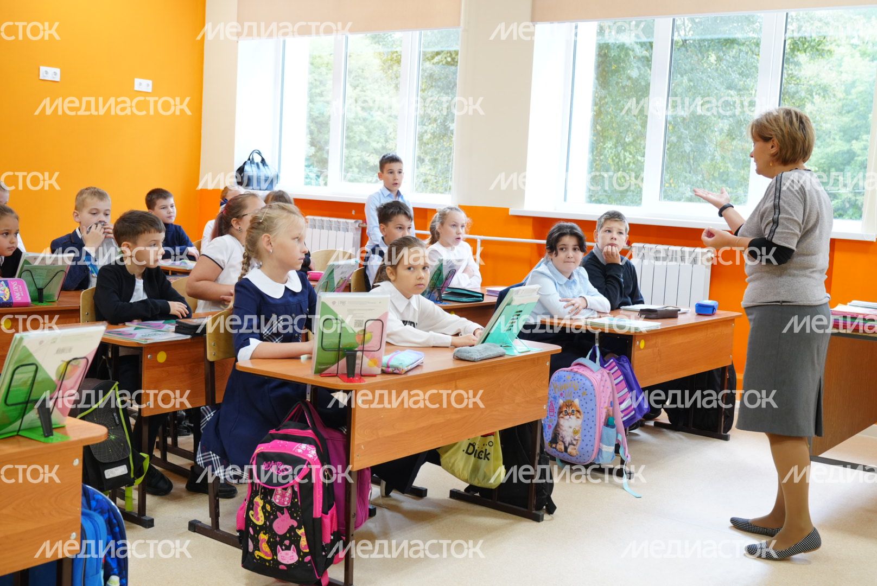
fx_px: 1024
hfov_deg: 46.4
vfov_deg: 31.9
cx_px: 438
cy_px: 293
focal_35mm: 42
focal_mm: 42
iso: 1600
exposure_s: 1/80
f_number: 5.6
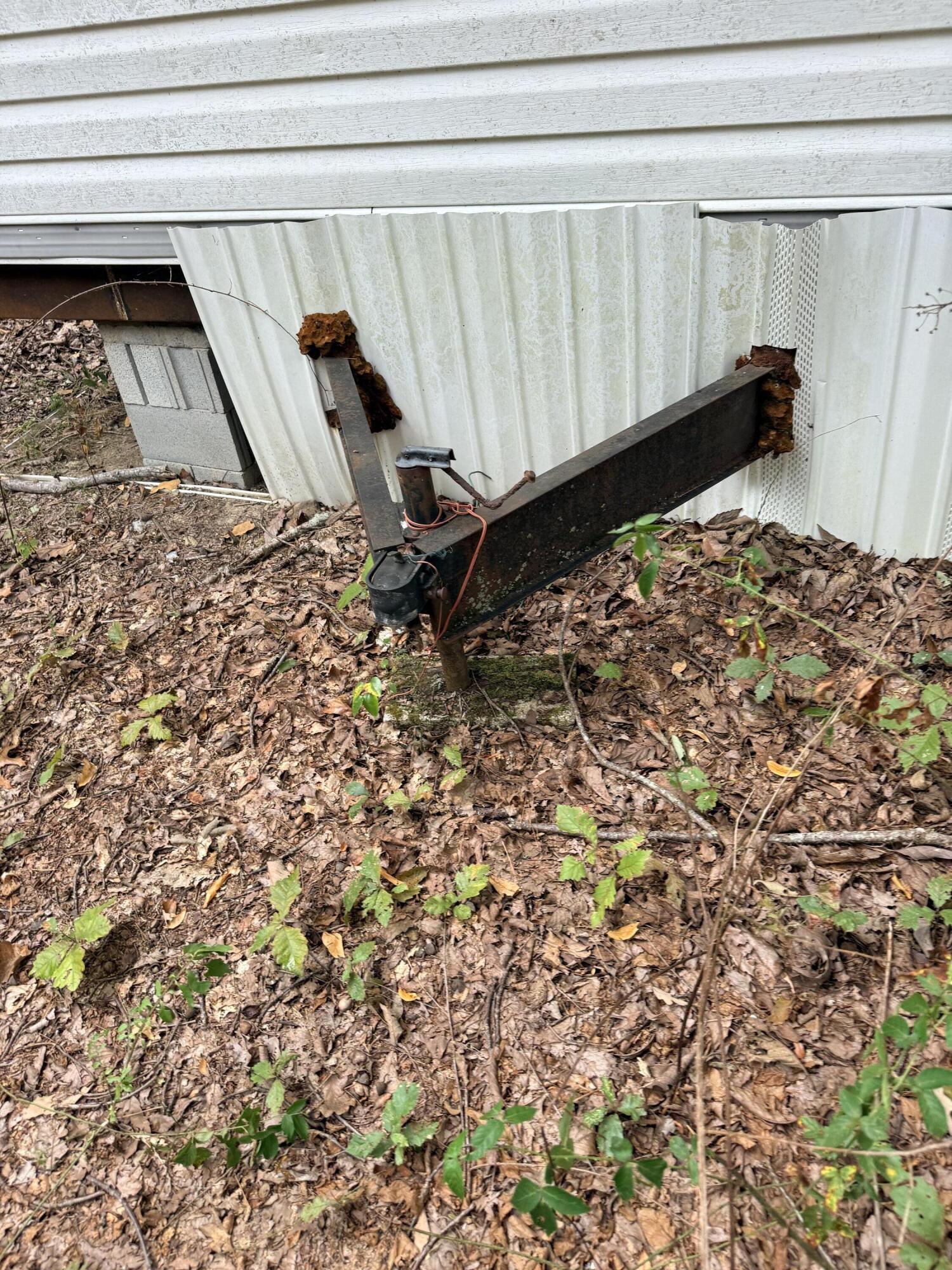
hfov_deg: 56.8
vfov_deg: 71.6
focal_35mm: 24
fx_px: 880
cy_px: 635
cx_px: 476
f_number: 1.78
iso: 160
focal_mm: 6.76
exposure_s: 1/121
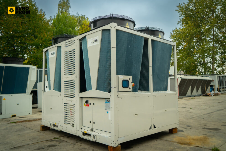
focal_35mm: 30
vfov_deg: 43.6
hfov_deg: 61.9
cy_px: 75
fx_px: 188
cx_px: 115
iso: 400
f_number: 4
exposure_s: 1/100
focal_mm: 29
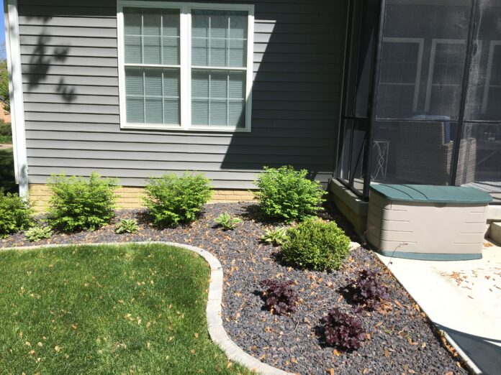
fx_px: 420
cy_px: 188
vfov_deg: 48.2
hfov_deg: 61.7
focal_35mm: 29
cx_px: 250
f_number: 2.2
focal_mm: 4.15
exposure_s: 1/1876
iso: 25
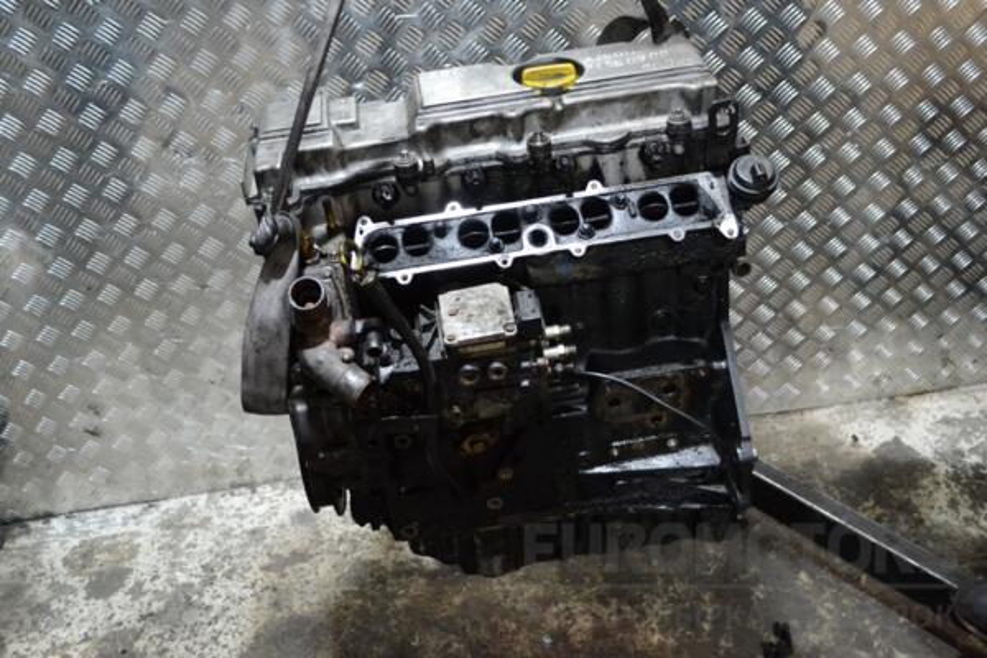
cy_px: 329
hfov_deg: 49.6
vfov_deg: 34.2
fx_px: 1069
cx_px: 494
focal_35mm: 39
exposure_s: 1/30
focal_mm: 26
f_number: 4.2
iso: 2000
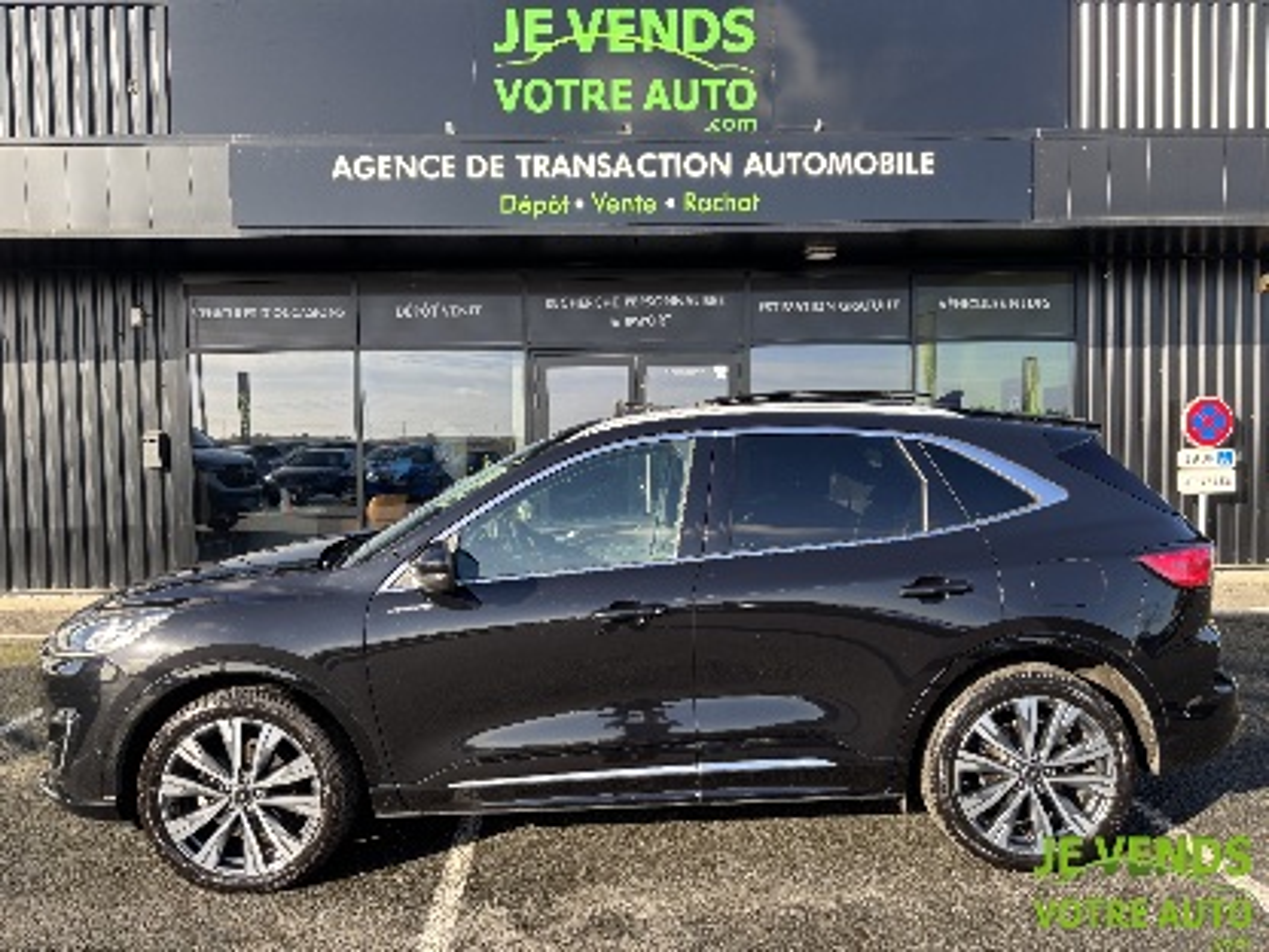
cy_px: 476
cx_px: 634
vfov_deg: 53.1
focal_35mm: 26
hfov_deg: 67.3
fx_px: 953
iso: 50
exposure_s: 1/536
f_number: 1.6
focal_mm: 5.96
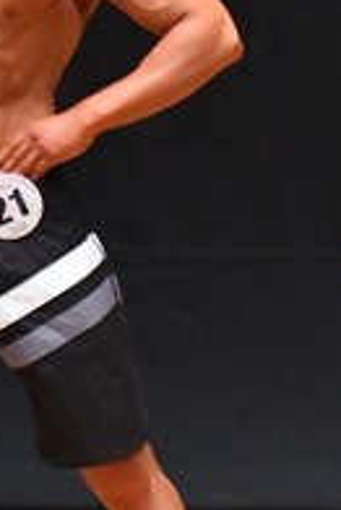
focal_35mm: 1067
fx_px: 15132
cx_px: 928
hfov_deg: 1.3
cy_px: 268
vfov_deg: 1.9
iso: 8000
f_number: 5.6
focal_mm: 180
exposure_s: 1/400
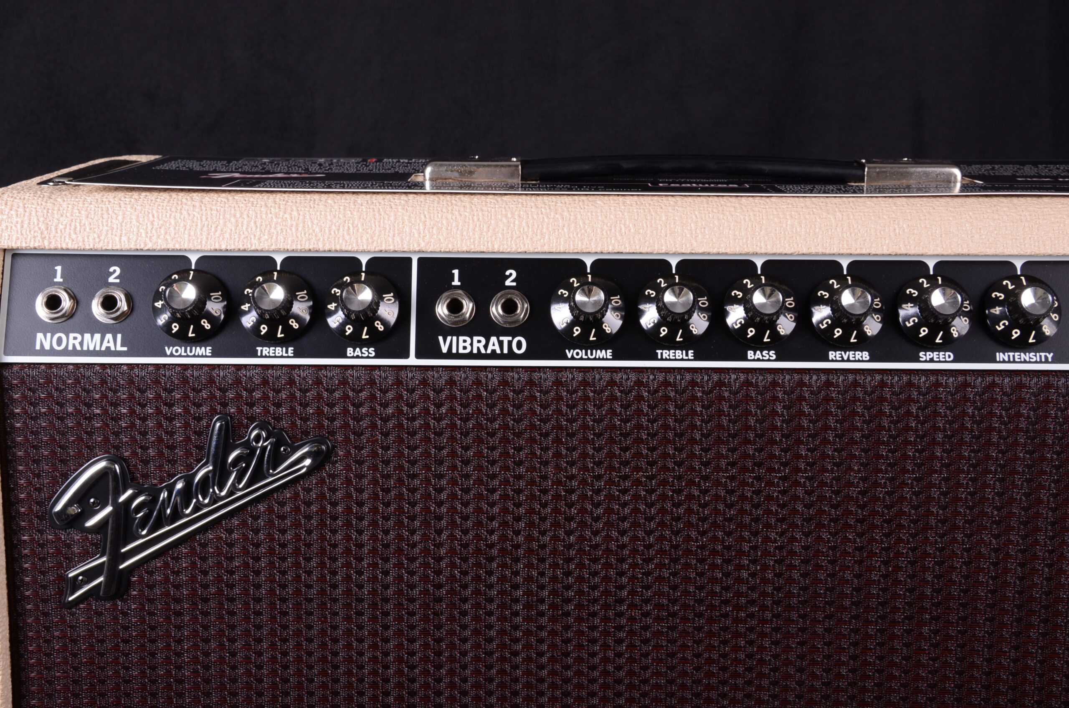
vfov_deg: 28.0
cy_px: 354
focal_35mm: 48
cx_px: 534
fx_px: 1422
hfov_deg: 41.2
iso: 200
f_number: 13
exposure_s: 1/200
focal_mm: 32
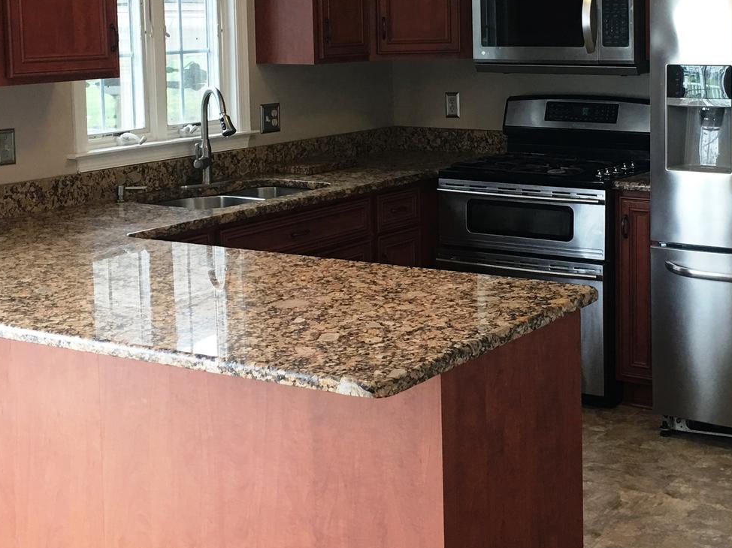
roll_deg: +1.2
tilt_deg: -5.2
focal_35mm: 61
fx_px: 1290
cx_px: 472
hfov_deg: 31.5
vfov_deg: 23.8
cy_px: 139
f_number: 2.2
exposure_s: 1/30
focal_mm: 4.15
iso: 32
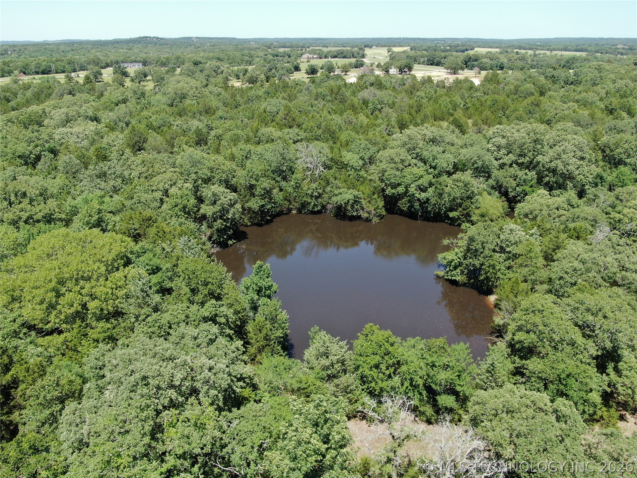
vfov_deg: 56.8
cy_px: 239
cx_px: 318
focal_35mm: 24
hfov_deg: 71.6
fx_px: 442
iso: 100
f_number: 2.8
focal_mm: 4.39
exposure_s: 1/640
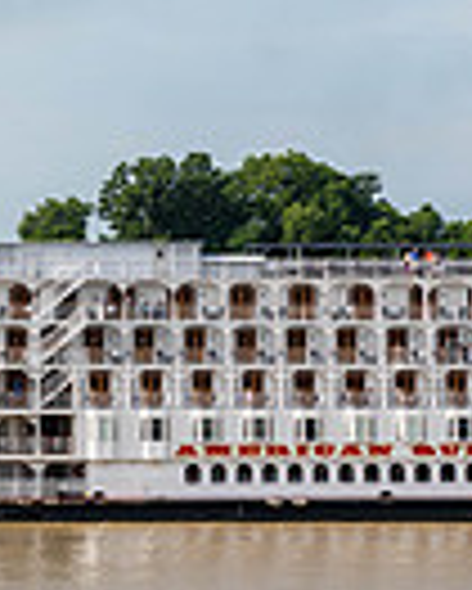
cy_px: 349
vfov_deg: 6.6
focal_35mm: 294
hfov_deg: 5.2
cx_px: -207
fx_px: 5128
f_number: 8
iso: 64
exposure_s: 1/160
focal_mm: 70
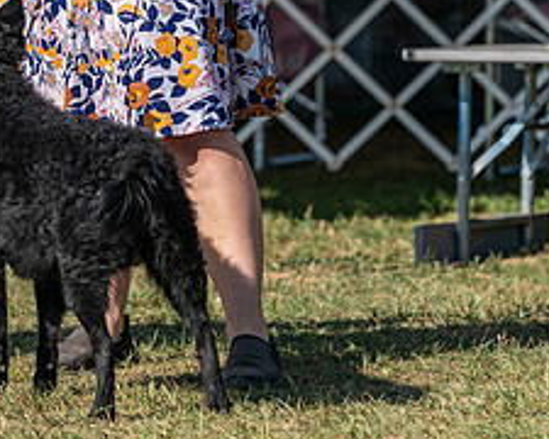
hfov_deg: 4.0
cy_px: -71
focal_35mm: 482
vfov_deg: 3.2
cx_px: -33
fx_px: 7832
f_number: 4.5
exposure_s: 1/1250
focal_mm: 171
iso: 125
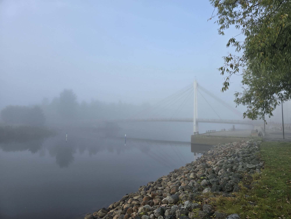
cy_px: 110
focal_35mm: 23
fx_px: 193
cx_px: 146
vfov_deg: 58.9
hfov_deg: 73.9
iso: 12
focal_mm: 6.3
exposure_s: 1/359
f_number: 1.7
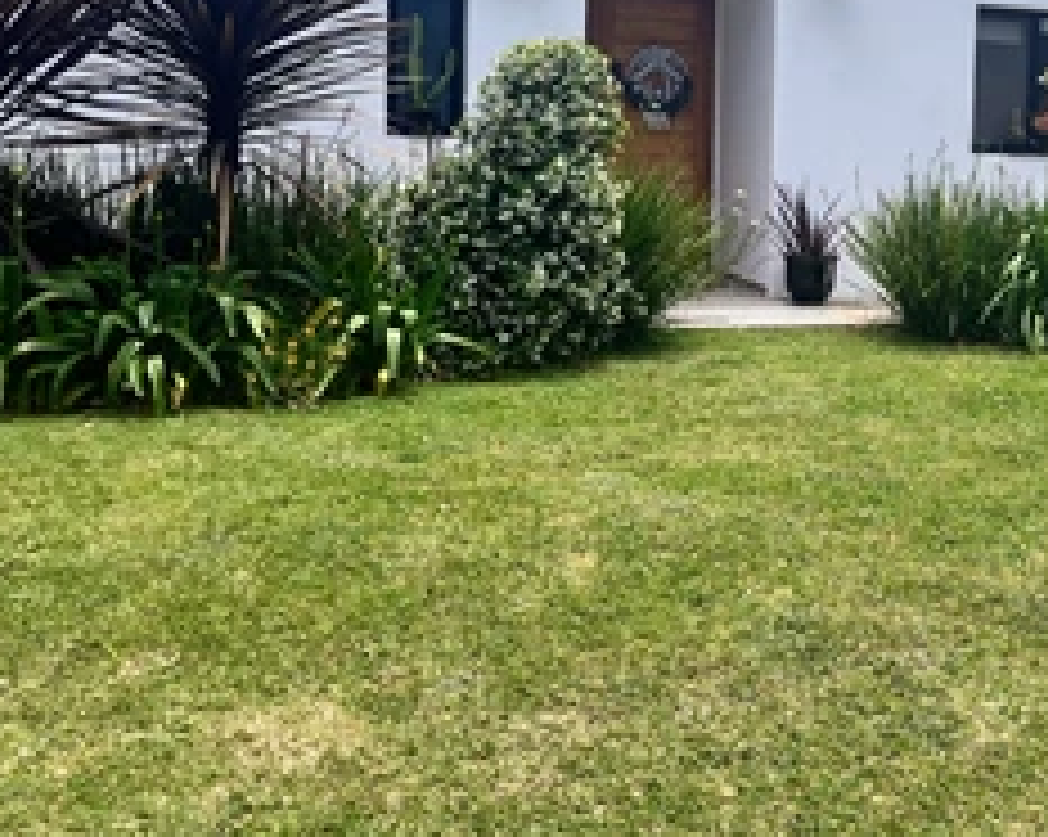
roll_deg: -1.5
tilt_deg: -5.1
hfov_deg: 37.0
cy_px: 261
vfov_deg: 31.1
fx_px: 1488
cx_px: 882
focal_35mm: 48
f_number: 1.6
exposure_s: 1/2825
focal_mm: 5.1
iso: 50
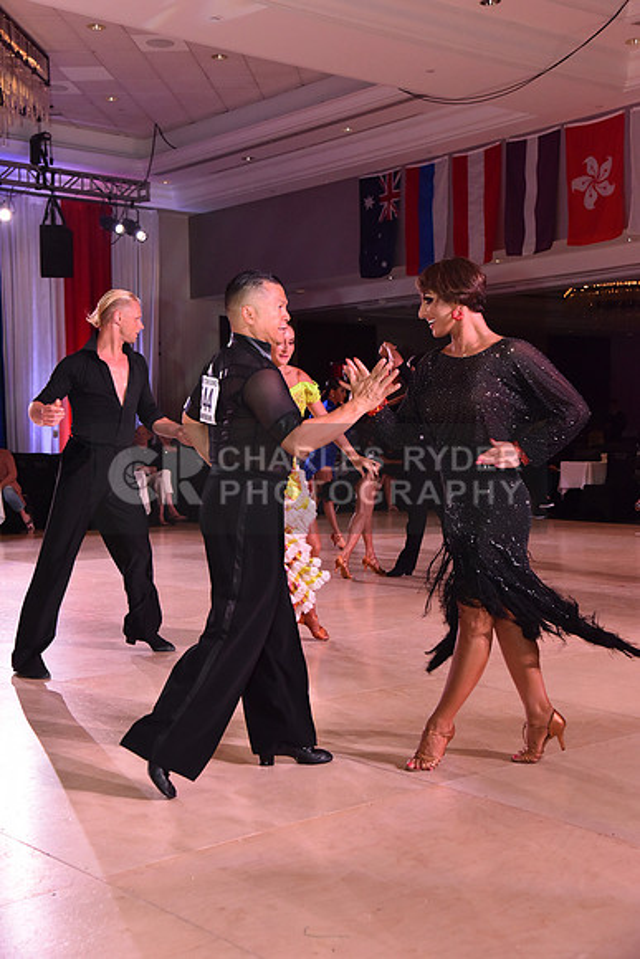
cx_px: 320
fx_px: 1279
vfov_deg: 41.1
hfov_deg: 28.1
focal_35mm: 48
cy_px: 480
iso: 2500
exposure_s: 1/320
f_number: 6.3
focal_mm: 48
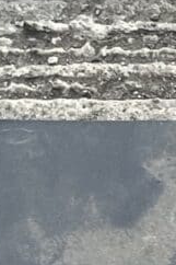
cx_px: 438
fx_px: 2100
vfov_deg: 7.2
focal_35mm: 286
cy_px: 161
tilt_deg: -74.4
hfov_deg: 4.7
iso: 50
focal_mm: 5.1
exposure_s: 1/710
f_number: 1.6
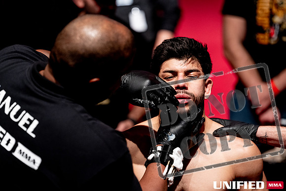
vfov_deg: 9.2
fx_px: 1192
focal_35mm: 150
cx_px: 143
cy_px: 96
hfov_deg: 13.7
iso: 2500
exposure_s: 1/640
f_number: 2.8
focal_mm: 150
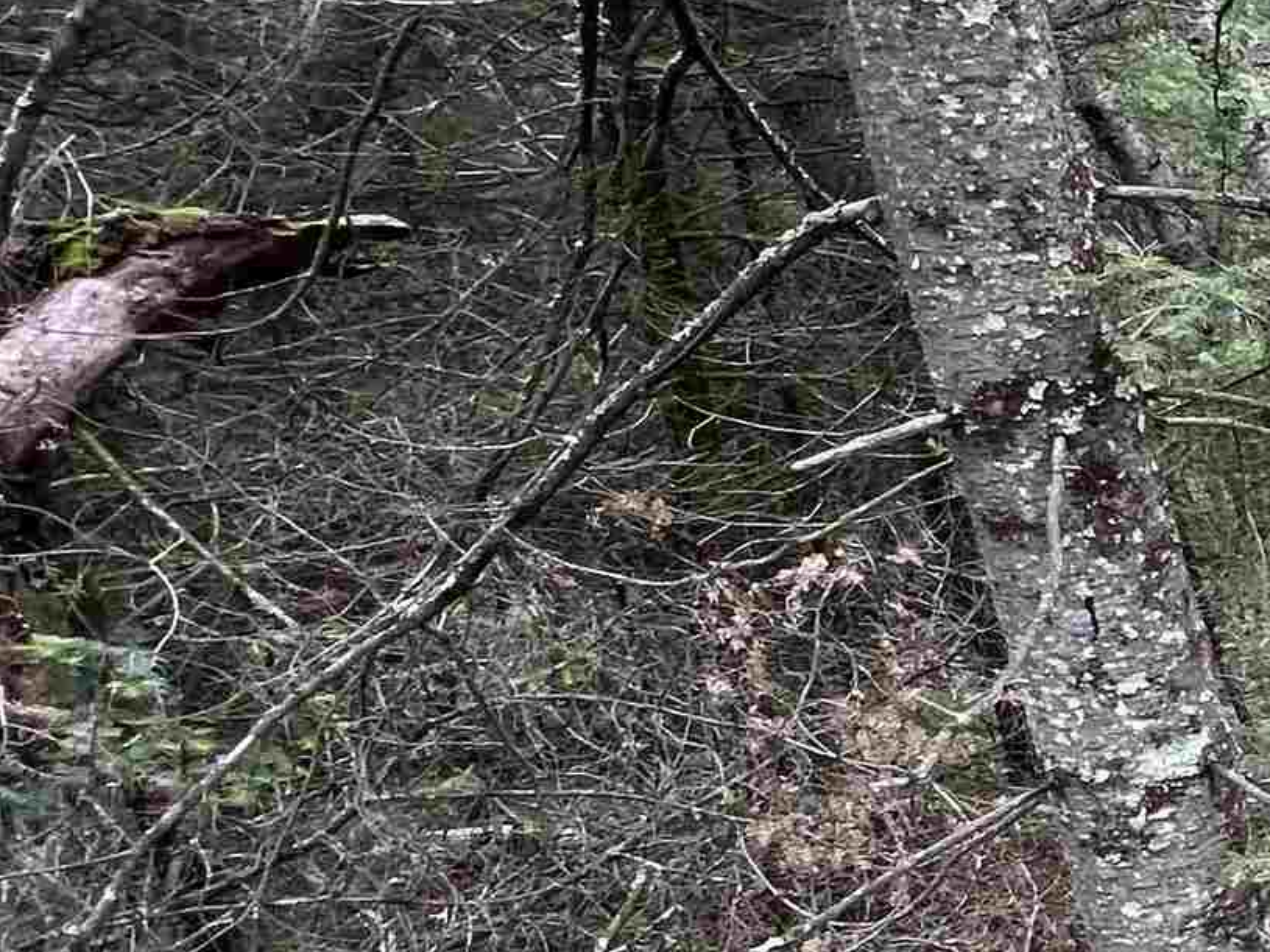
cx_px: 2043
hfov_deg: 25.4
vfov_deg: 28.9
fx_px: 1797
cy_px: 790
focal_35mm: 49
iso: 80
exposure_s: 1/99
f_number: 1.8
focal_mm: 1.57
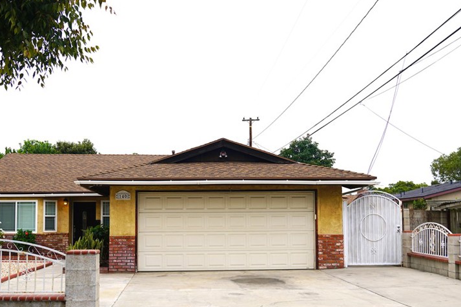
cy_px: 181
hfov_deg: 45.4
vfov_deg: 31.1
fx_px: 551
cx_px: 207
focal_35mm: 43
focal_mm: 30
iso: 100
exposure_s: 1/200
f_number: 5
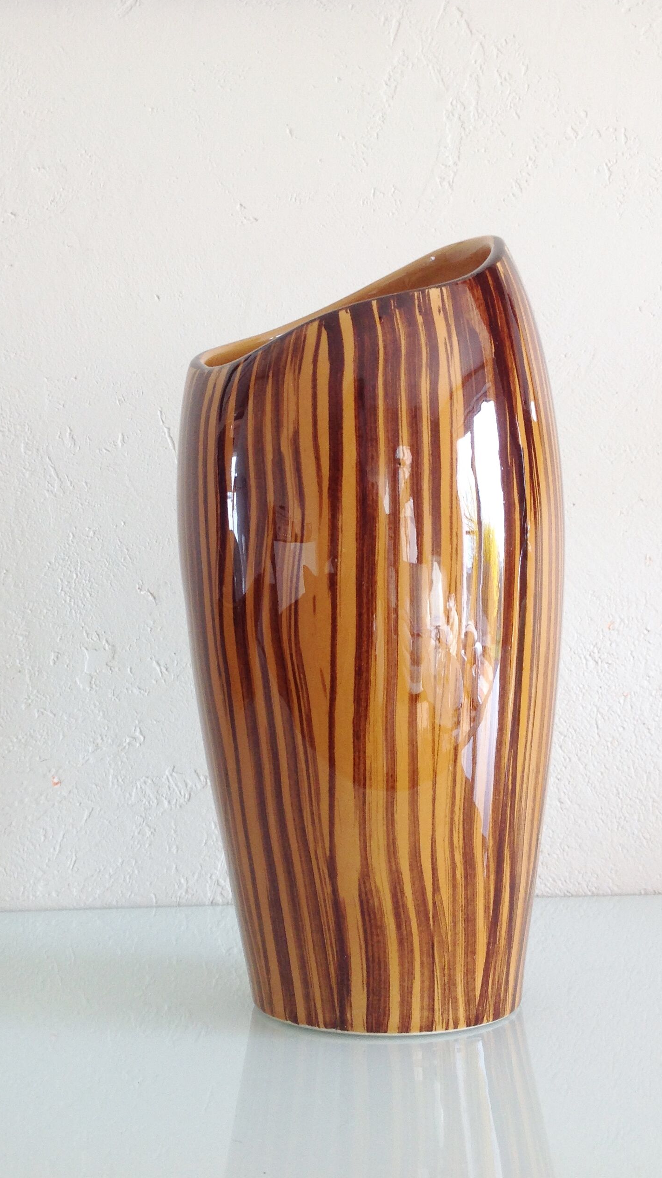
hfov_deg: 30.4
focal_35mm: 39
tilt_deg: +5.2
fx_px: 1217
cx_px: 299
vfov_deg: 51.6
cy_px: 590
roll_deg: +2.3
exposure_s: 1/60
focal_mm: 4.28
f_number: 2.4
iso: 64
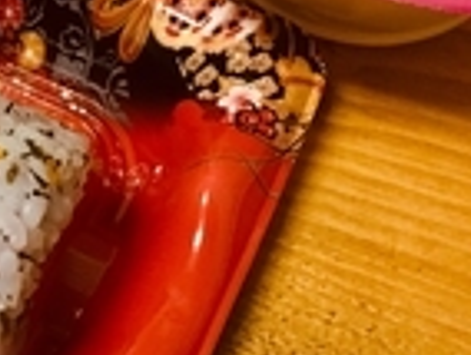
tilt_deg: -58.9
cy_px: 38
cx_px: -46
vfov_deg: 14.4
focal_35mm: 102
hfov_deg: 18.5
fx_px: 1390
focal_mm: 4.15
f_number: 2.2
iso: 200
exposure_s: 1/33
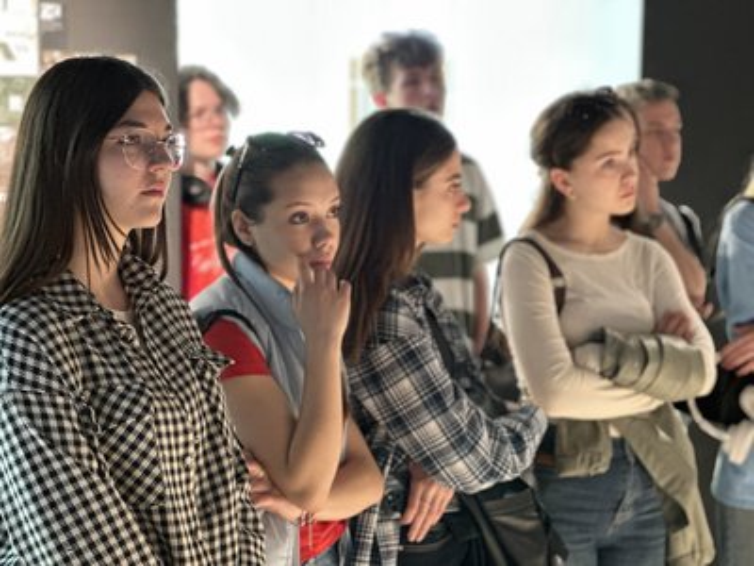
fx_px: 1677
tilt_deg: -4.3
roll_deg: -0.9
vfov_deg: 19.1
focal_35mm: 77
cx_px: 377
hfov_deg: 25.3
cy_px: 283
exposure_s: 1/14
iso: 500
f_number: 2.8
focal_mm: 9
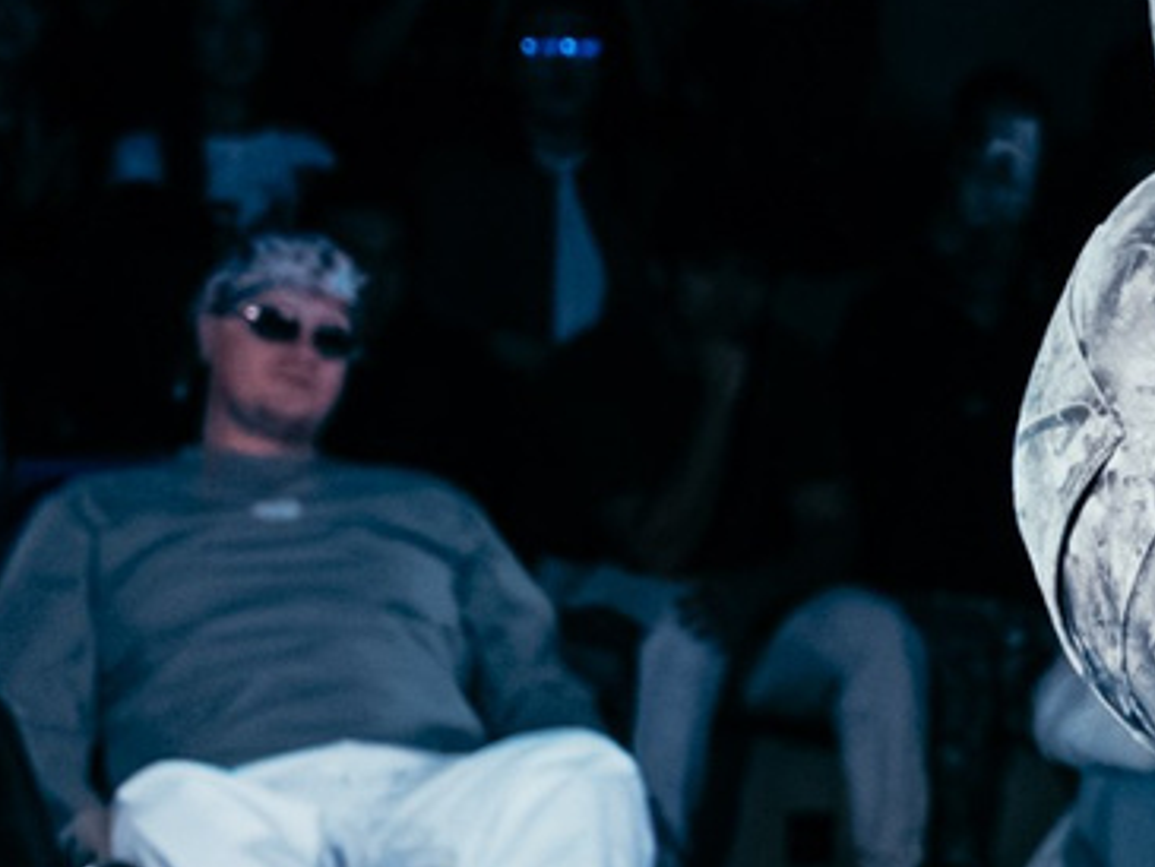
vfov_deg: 7.2
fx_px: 6909
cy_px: 668
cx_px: 1940
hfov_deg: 9.2
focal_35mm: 207
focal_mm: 26
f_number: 2.8
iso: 3200
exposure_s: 1/800
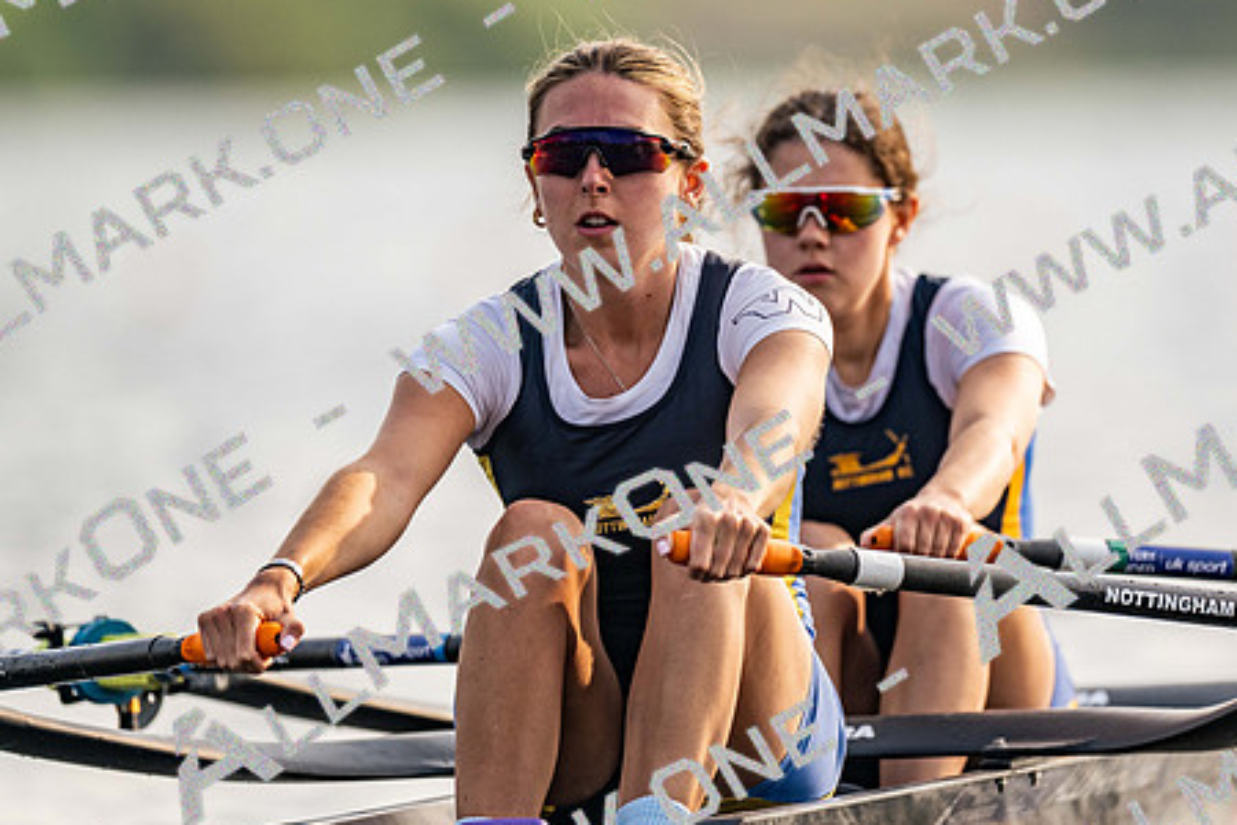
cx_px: 731
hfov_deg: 2.7
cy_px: 403
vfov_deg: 1.8
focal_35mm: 773
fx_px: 26559
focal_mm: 600
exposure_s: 1/2500
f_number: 4
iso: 280
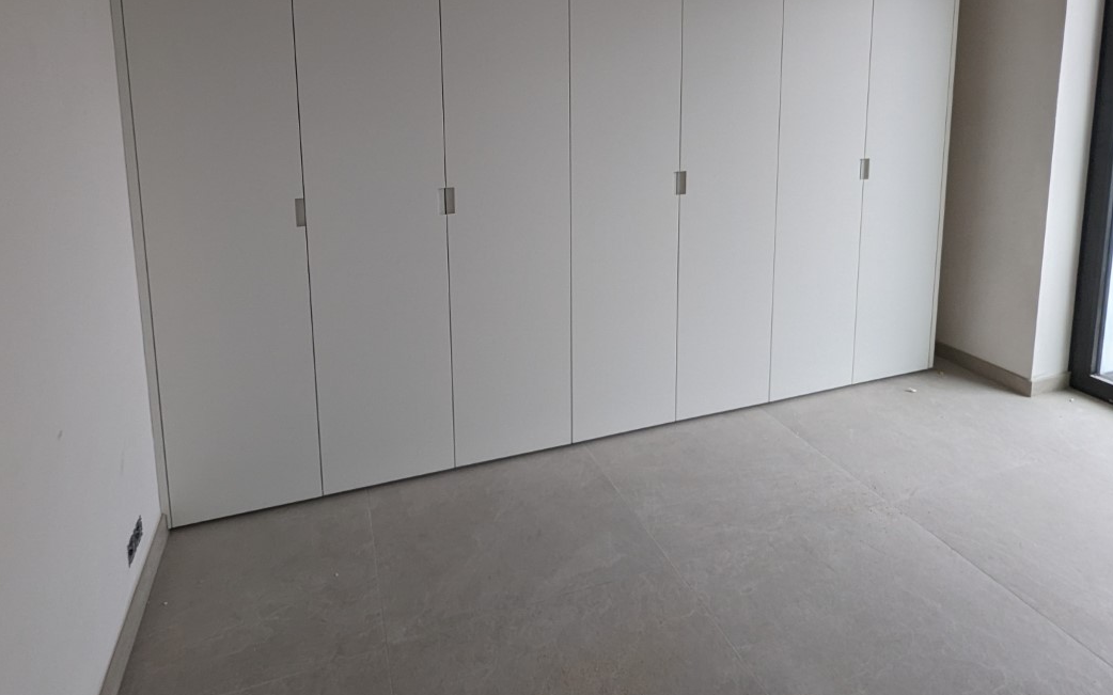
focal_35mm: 19
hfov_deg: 88.0
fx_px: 576
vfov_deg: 58.5
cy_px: 161
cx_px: 539
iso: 57
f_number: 2.2
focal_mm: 1.95
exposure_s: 1/81
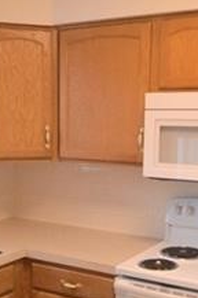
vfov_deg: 37.4
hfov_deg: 25.4
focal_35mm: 53
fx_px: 439
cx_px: 121
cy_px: 184
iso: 1400
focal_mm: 10
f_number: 3.5
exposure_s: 1/60
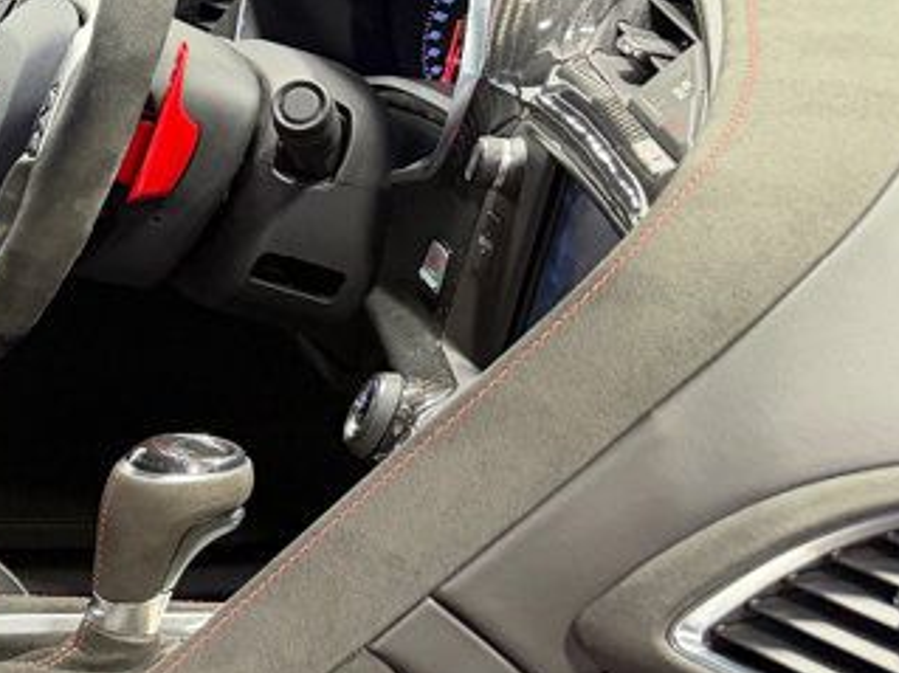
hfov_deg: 20.7
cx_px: -533
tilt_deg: -17.3
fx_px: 1999
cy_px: 304
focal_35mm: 77
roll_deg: +3.6
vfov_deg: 19.1
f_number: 1.78
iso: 400
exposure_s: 1/60
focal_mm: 6.76
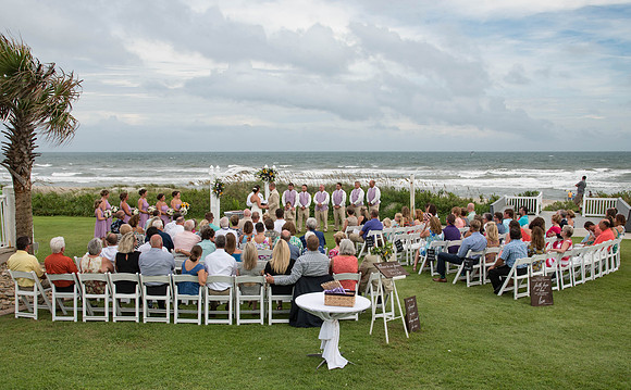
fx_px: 592
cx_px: 311
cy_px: 235
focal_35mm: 35
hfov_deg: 56.1
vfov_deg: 36.4
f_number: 11
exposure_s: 1/125
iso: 250
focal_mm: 30
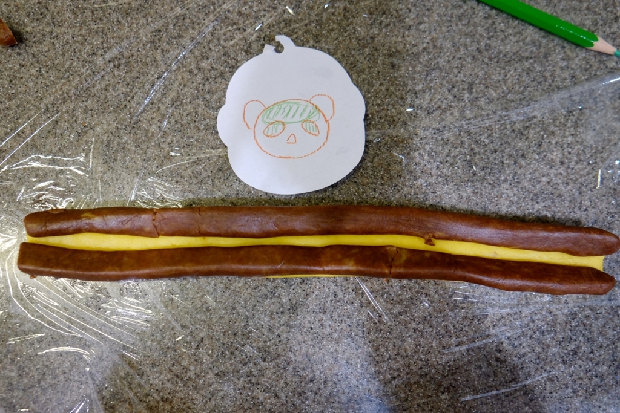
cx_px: 310
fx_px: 551
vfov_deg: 41.1
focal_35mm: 32
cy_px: 206
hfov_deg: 58.7
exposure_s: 1/60
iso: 1250
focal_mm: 21.4
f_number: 4
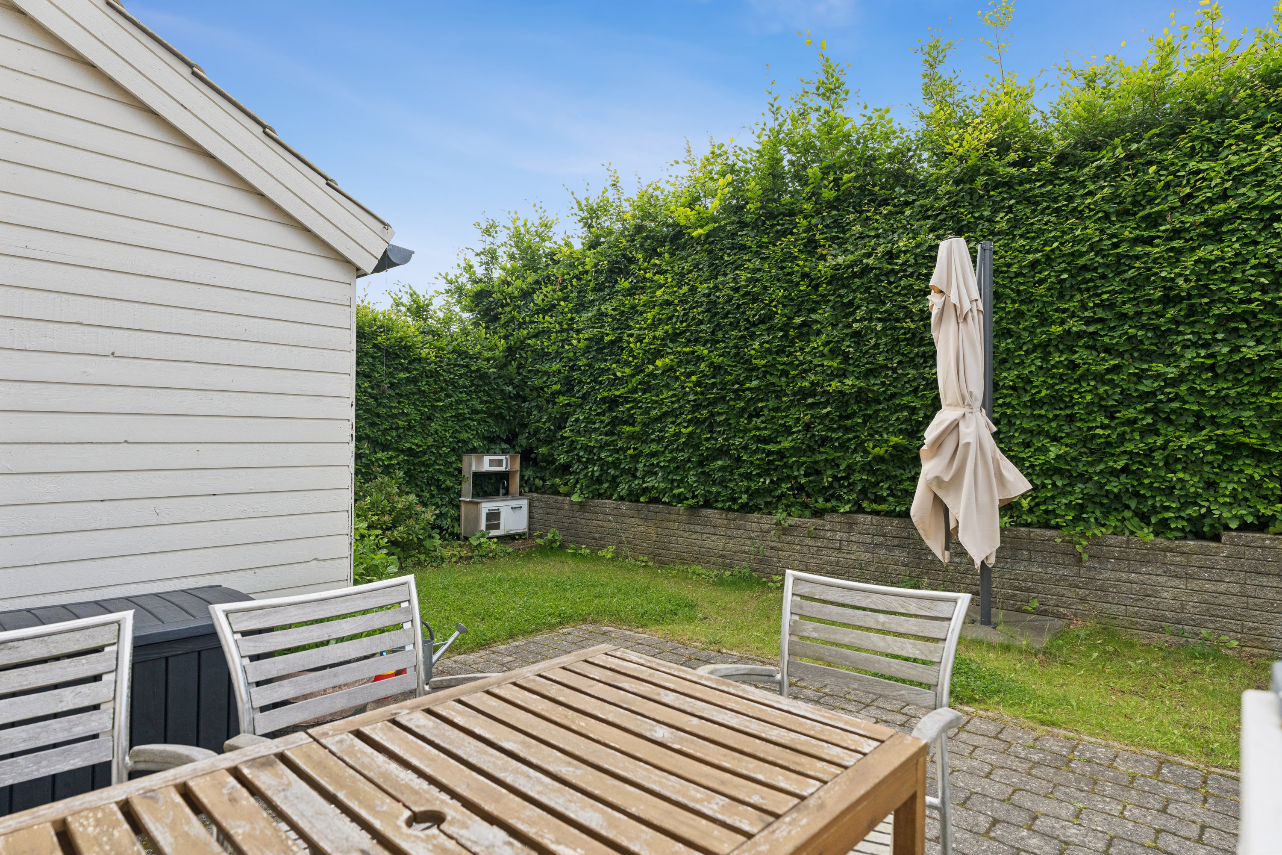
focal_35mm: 19
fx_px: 677
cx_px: 641
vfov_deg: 64.6
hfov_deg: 86.9
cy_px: 428
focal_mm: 19
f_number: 5.6
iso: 1000
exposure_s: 1/1600
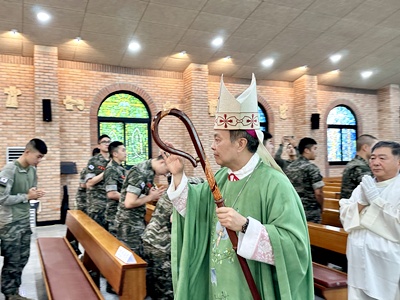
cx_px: 200
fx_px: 277
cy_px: 150
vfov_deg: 56.8
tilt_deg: +1.0
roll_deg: +0.5
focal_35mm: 24
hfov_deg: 71.6
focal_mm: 6.86
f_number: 1.78
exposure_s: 1/60
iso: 200
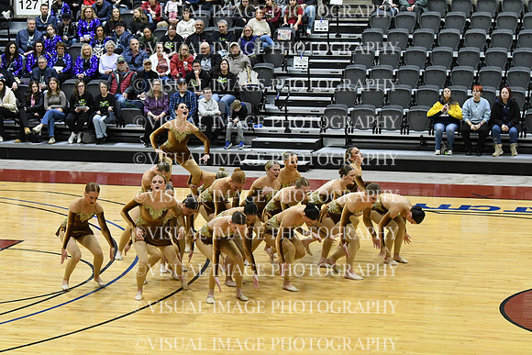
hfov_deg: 19.5
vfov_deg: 13.0
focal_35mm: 105
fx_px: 1552
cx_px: 266
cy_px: 178
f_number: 4
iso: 5000
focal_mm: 70
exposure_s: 1/400
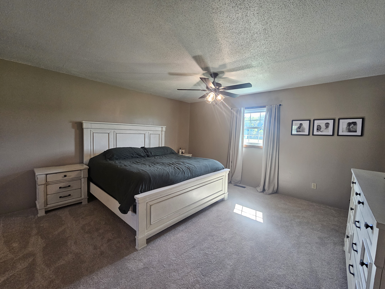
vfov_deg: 89.9
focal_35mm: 13
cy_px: 144
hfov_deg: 106.2
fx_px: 145
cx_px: 192
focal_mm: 2.2
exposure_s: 1/60
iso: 200
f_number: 2.2
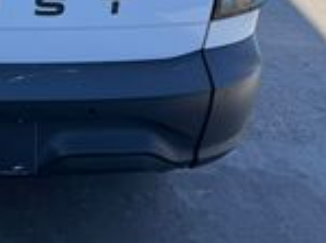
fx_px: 714
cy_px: -50
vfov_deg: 18.3
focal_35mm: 76
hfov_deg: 22.8
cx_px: -101
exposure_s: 1/1522
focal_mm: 6.76
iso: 80
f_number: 1.78
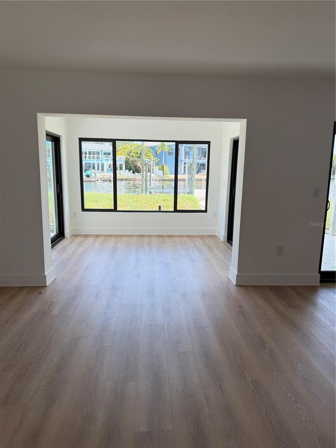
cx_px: 168
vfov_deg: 71.6
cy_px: 224
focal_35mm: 24
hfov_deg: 56.8
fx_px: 311
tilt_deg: -10.7
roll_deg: -2.0
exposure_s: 1/563
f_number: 1.78
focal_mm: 6.76
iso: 80
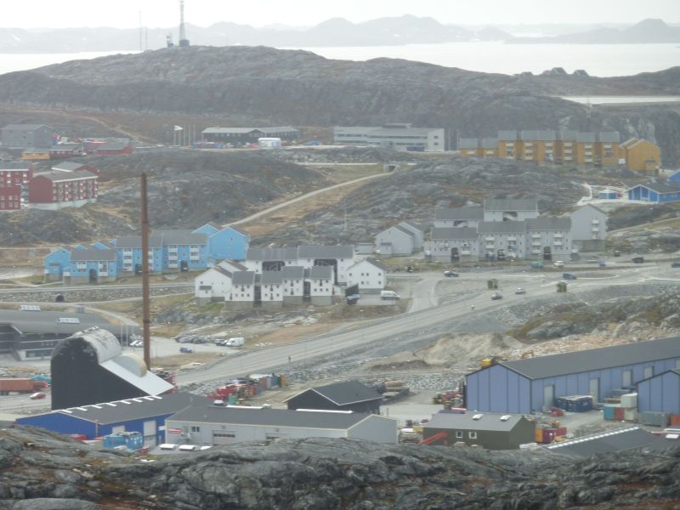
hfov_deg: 10.1
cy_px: 255
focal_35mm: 196
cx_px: 340
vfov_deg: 7.6
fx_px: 3850
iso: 125
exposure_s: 1/250
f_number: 4.5
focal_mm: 32.1
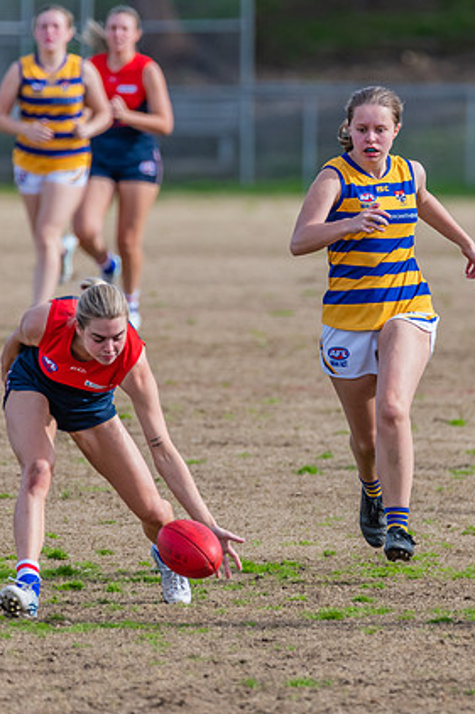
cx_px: 310
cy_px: 348
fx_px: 15924
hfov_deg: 1.7
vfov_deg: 2.6
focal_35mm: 804
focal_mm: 500
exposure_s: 1/1600
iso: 800
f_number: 7.1
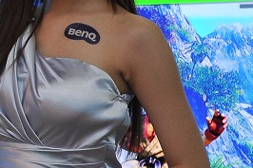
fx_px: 983
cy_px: 99
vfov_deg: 9.8
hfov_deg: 13.5
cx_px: -165
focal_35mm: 140
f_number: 5.6
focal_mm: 35
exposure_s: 1/100
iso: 1250
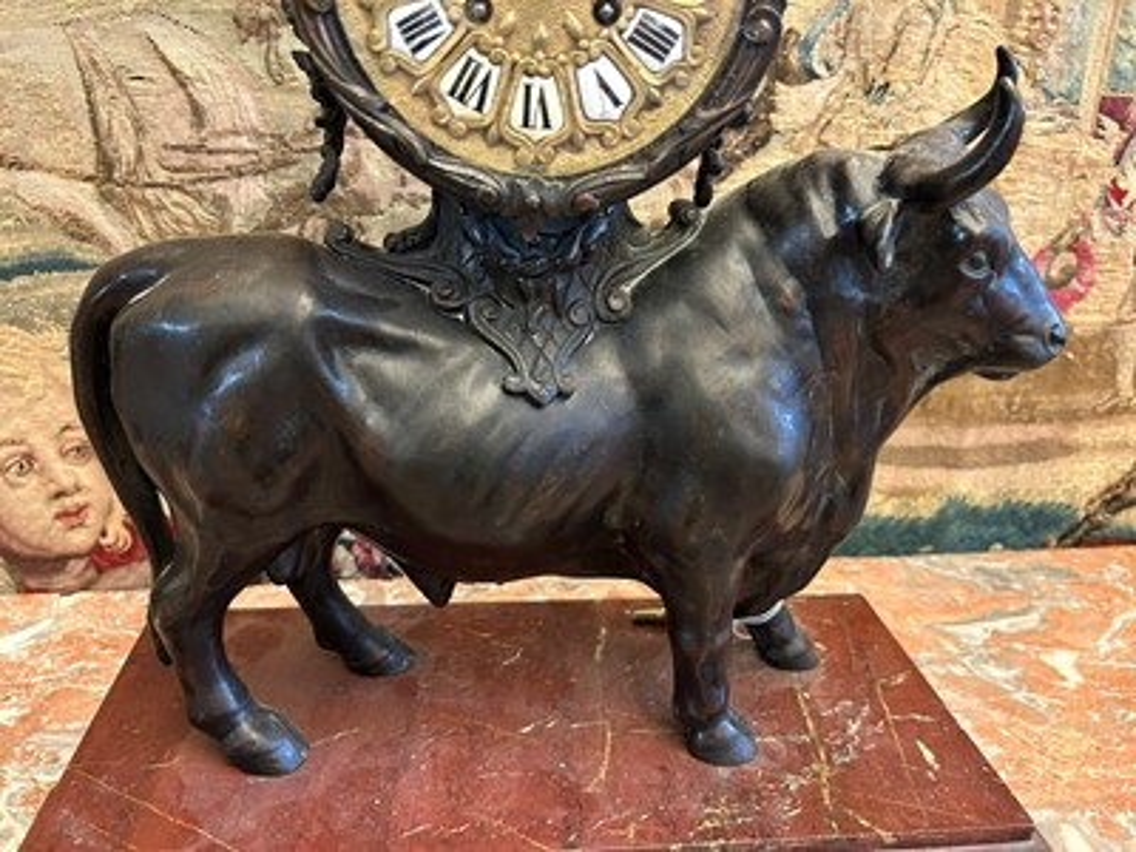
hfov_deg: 67.3
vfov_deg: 53.1
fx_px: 853
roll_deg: -2.7
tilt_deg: -20.2
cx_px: 568
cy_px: 426
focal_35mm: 26
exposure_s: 1/33
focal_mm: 5.7
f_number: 1.5
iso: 400
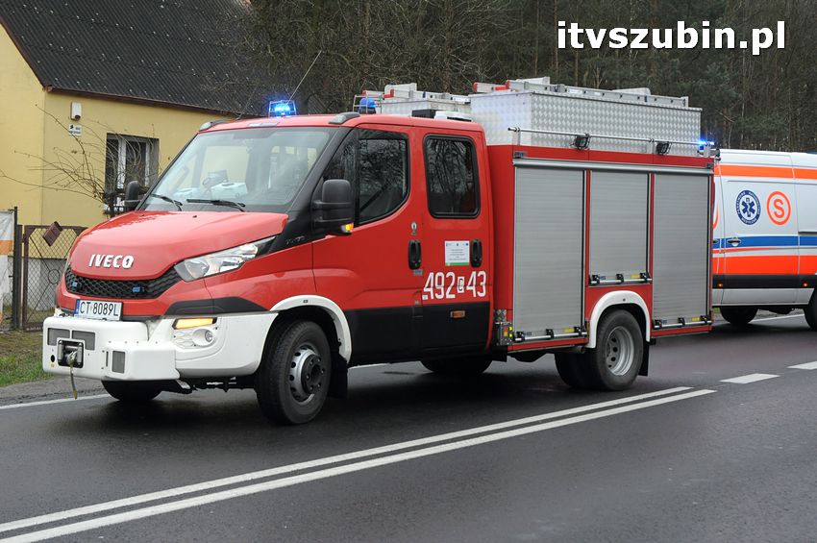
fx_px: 1360
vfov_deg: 22.6
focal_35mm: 60
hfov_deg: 33.4
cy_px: 272
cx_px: 408
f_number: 8
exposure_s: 1/250
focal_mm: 40
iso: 1000
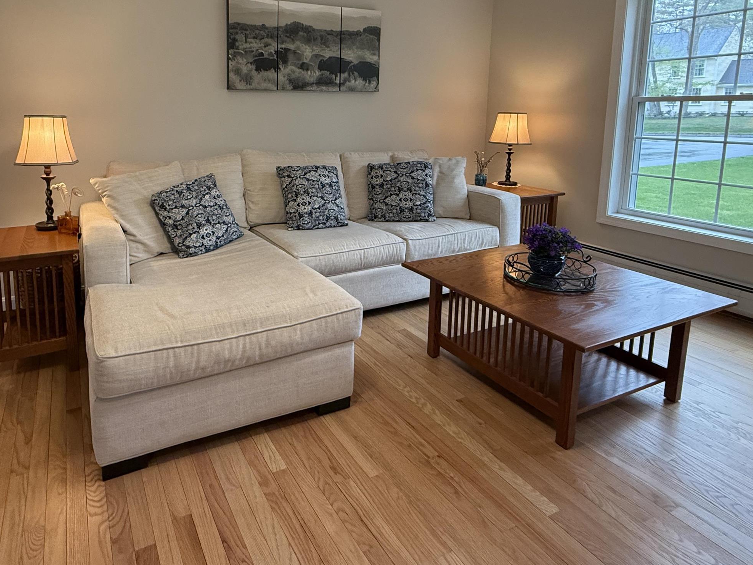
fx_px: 479
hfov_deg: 75.1
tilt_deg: -7.3
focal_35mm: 22
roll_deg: -0.5
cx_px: 282
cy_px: 172
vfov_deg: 59.1
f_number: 2.2
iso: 320
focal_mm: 2.22
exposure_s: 1/120
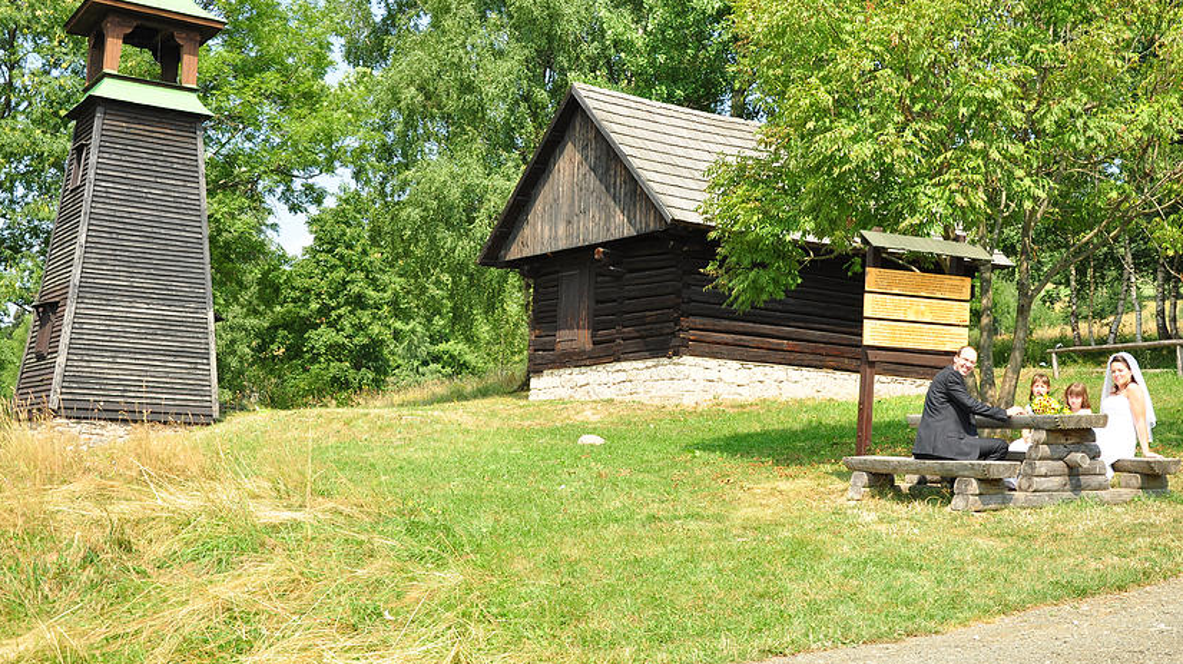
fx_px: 1537
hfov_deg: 42.1
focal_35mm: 49
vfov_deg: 24.4
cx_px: 608
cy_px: 314
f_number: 5
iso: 400
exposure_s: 1/800
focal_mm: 30
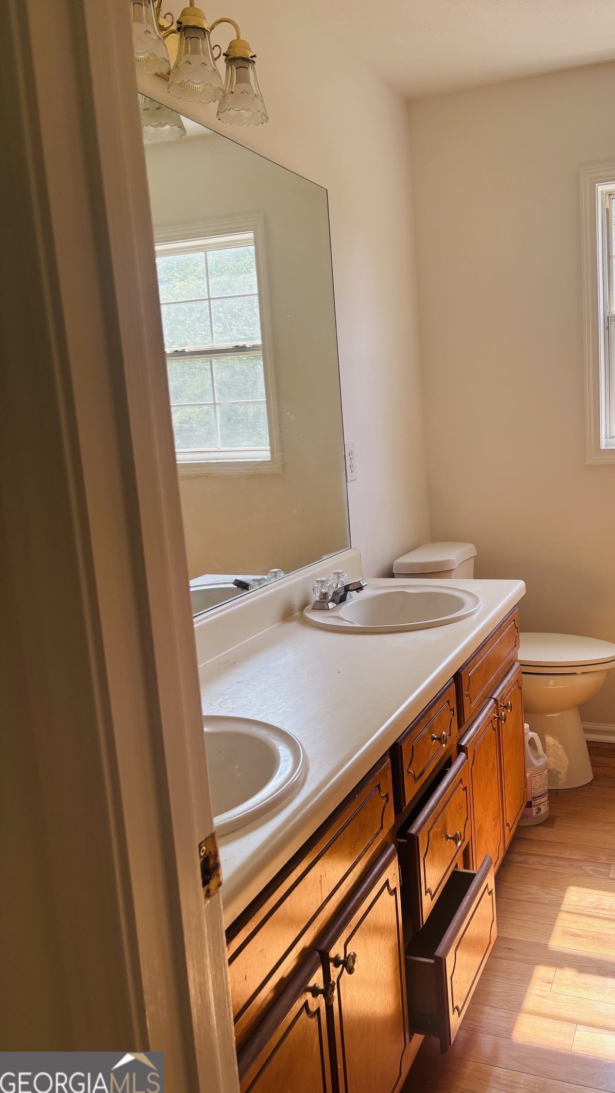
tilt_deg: -9.1
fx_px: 841
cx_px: 416
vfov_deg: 66.1
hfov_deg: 39.6
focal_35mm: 29
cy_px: 548
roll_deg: +3.3
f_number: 1.6
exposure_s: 1/253
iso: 50
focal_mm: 5.96
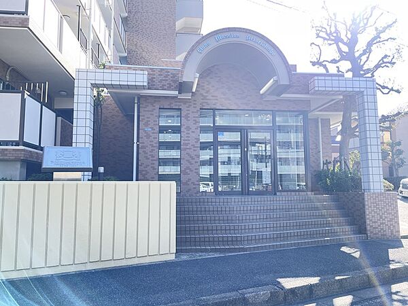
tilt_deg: +6.6
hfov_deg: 67.3
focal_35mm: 26
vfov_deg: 53.1
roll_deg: +0.4
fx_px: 306
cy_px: 153
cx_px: 204
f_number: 1.6
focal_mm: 4.2
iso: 32
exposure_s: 1/307
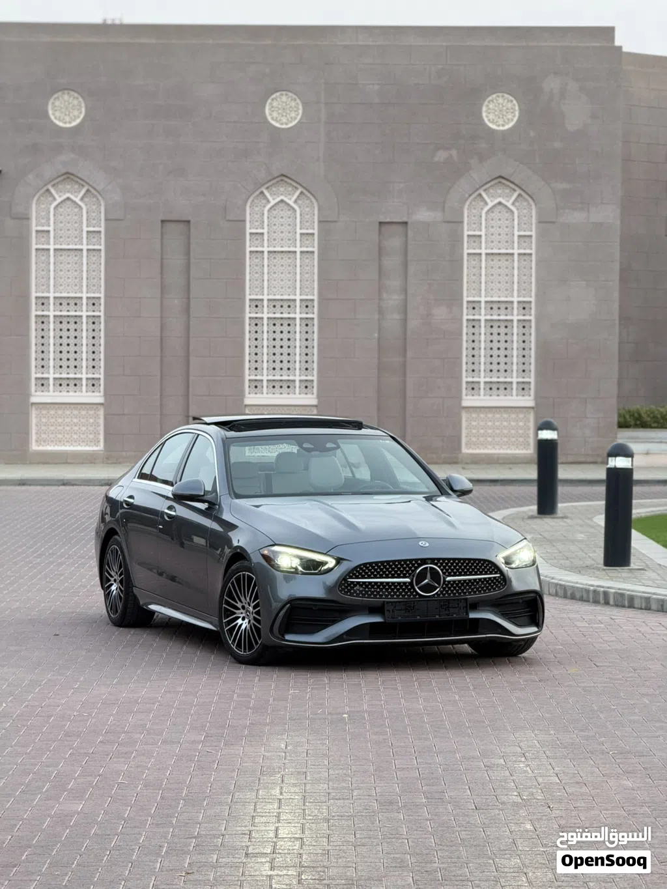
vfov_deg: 16.4
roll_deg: -0.6
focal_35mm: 120
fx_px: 3082
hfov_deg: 12.3
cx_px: 334
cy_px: 444
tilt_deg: -1.4
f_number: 2.8
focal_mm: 15.66
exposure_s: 1/99
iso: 200
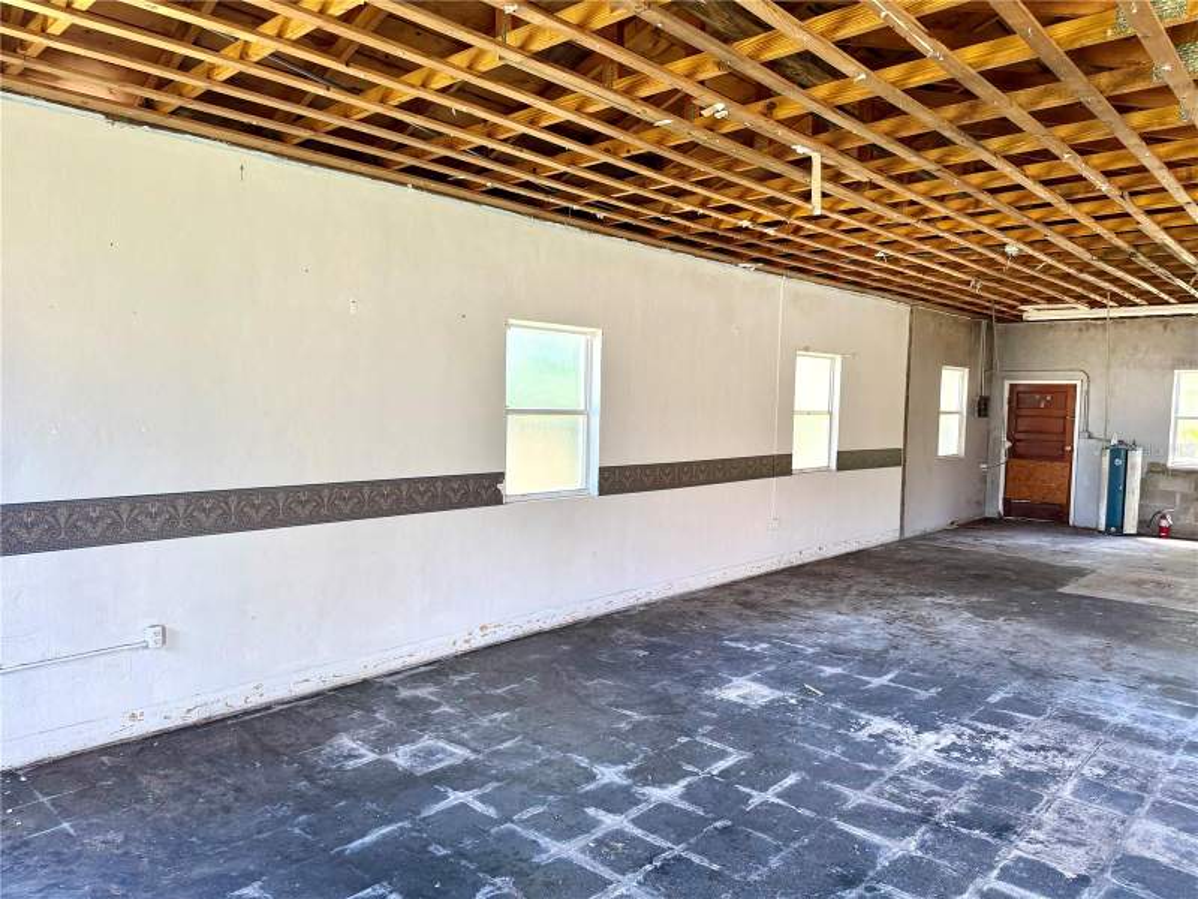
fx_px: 831
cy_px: 450
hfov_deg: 71.6
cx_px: 599
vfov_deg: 56.8
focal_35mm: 24
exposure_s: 1/94
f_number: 1.78
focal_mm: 6.76
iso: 200
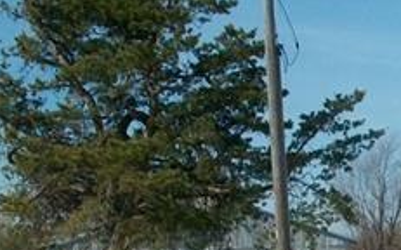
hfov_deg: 19.5
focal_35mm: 100
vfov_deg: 12.6
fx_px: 1092
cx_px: 486
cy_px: 332
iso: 80
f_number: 5.5
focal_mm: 5.7
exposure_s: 1/640
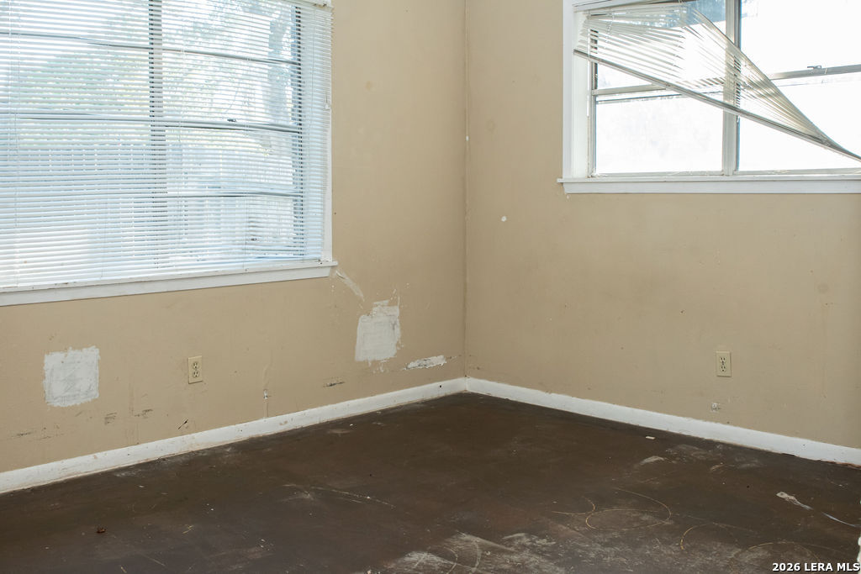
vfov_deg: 36.9
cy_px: 287
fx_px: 861
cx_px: 430
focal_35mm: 36
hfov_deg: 53.1
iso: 1250
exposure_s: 1/60
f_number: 8
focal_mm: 24
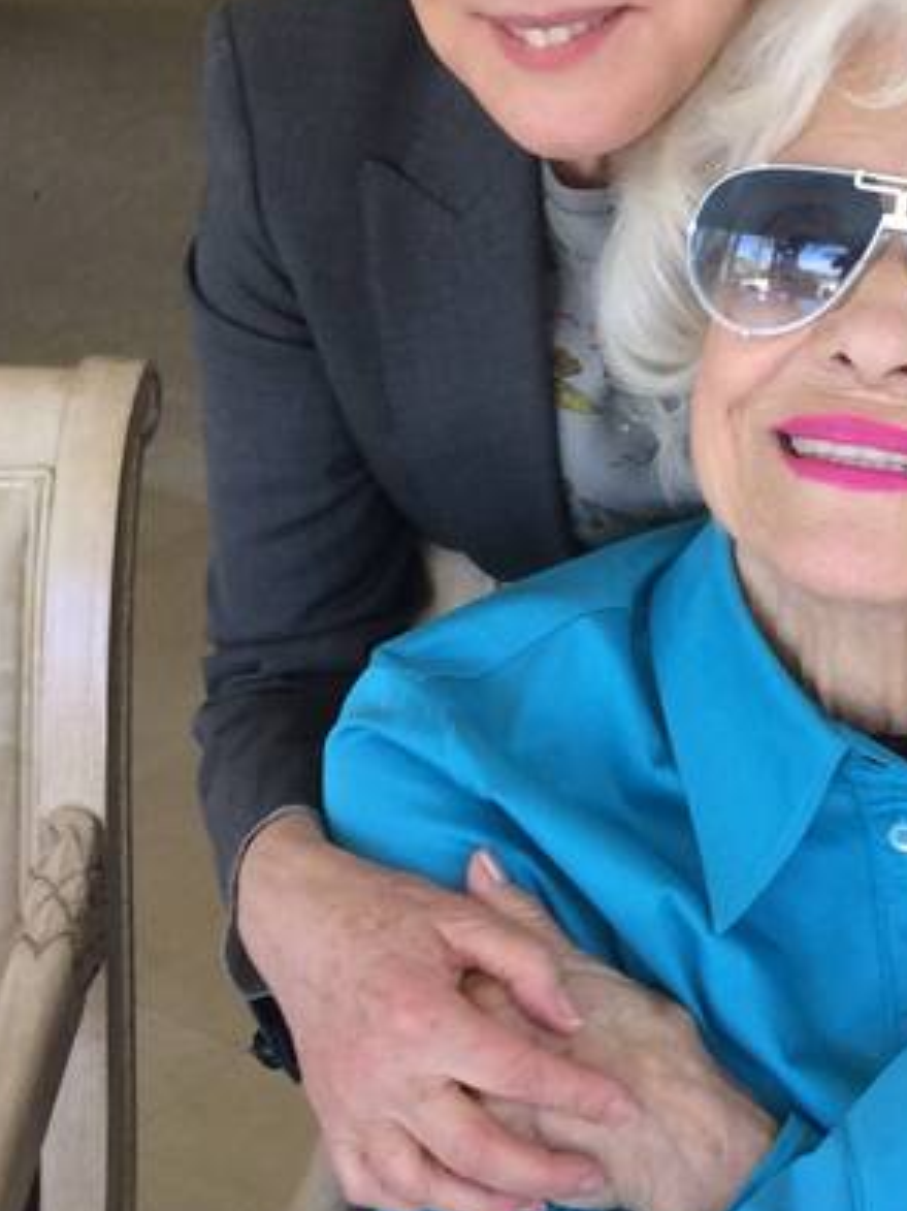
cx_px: 771
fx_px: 2587
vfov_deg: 26.1
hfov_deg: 19.6
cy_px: 367
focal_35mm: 74
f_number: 2.2
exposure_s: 1/40
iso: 40
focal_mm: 4.15
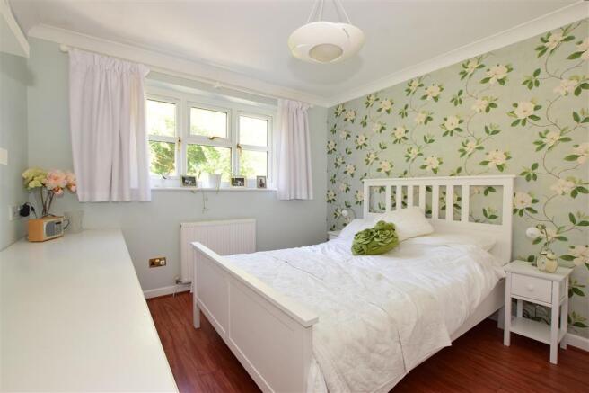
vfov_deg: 77.3
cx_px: 294
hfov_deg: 100.4
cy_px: 196
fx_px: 245
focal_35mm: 15
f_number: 6.3
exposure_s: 1/40
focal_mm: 10
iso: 640
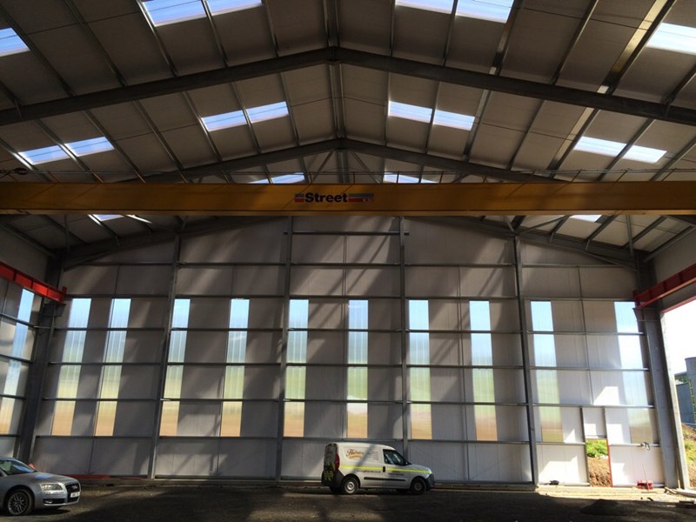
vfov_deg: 48.2
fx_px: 583
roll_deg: +0.1
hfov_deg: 61.7
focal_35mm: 29
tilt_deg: +15.9
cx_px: 348
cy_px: 261
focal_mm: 4.15
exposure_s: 1/488
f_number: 2.2
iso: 32
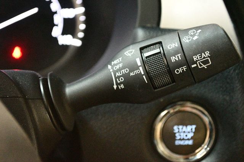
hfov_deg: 24.8
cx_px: 122
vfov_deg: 16.6
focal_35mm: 82
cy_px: 81
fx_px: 555
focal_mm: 55
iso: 12800
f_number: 5.6
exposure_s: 1/30
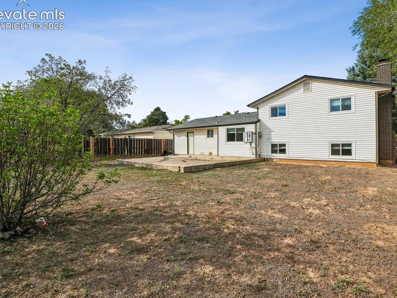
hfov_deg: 85.9
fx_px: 213
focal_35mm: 19
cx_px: 209
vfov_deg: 69.9
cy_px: 144
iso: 800
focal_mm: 11
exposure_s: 1/2500
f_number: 8
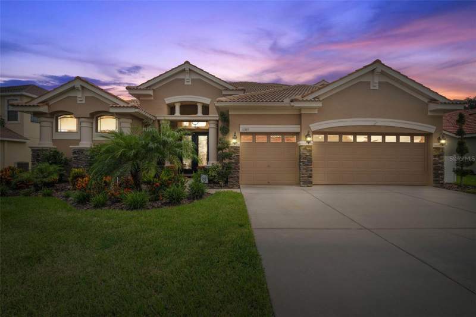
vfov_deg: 73.7
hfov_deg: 96.7
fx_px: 211
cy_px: 158
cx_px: 238
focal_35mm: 16
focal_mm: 16
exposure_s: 1/50
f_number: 7.1
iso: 64
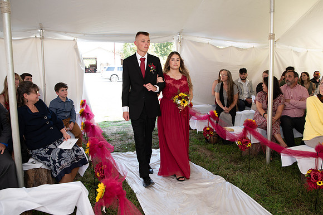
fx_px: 248
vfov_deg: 46.8
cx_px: 172
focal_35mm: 28
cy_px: 102
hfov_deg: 66.0
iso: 320
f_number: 3.2
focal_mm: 24
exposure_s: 1/200
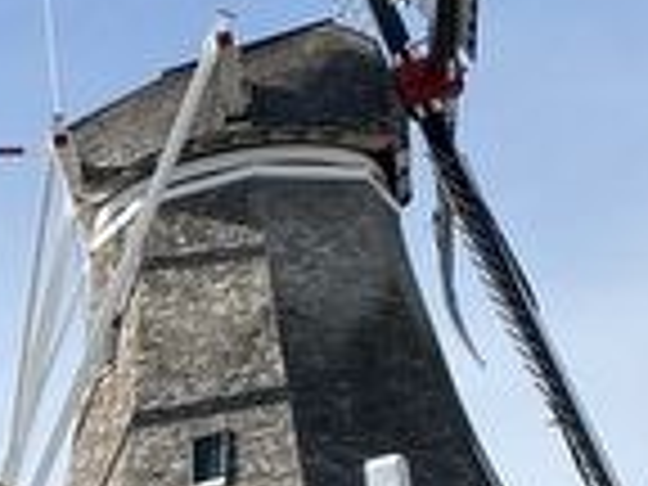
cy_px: 774
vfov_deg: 9.9
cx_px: -864
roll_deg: +1.0
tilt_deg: +13.6
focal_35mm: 144
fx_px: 2696
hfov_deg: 11.5
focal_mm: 4.25
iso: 32
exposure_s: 1/2890
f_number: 1.8
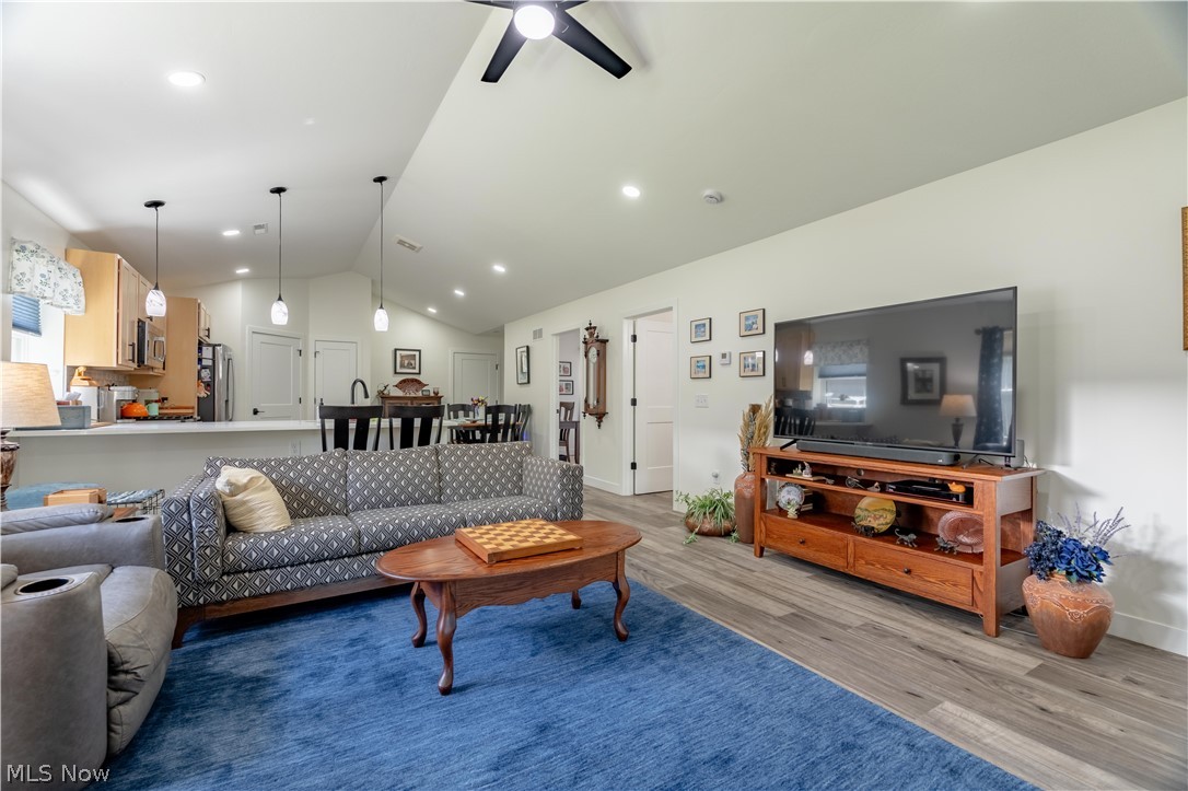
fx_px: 528
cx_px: 594
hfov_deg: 96.8
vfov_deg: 73.7
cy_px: 396
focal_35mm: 16
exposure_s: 1/125
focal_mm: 16
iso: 500
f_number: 5.6
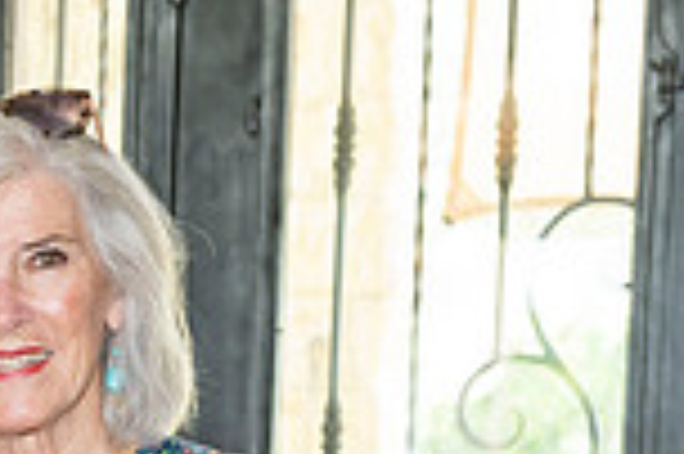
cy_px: 708
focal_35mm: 168
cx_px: -526
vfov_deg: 8.0
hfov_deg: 11.4
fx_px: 3189
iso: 800
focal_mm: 44
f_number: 5.6
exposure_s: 1/100
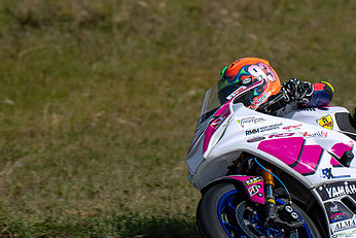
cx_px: 364
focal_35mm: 828
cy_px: 179
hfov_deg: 2.5
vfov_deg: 1.7
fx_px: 8191
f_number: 6.3
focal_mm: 370
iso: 100
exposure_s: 1/1250
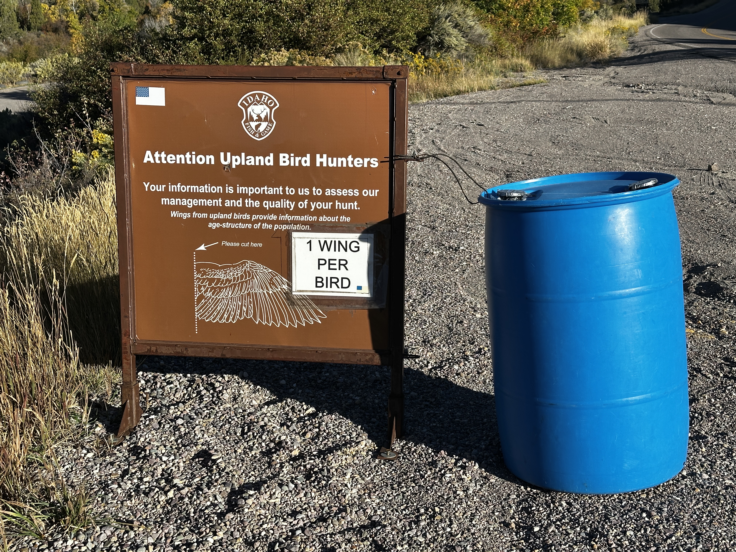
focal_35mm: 48
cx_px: 368
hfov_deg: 39.7
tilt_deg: -19.3
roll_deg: +1.6
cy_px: 276
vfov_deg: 30.3
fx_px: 1021
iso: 64
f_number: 1.78
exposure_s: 1/3731
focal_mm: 6.86
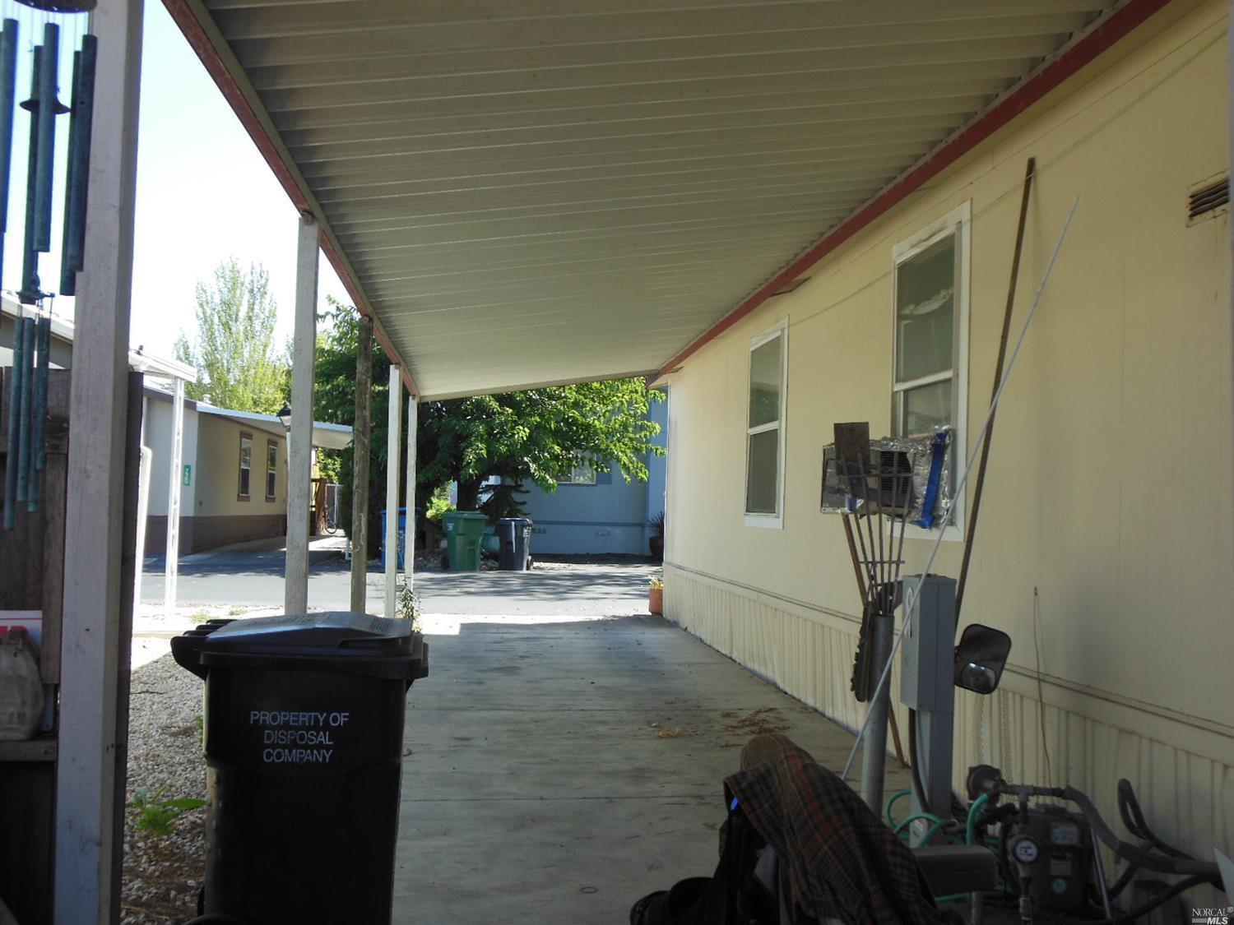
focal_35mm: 33
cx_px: 617
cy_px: 462
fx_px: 1176
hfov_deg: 55.4
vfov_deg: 42.9
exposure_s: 1/320
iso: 125
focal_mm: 6
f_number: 3.5
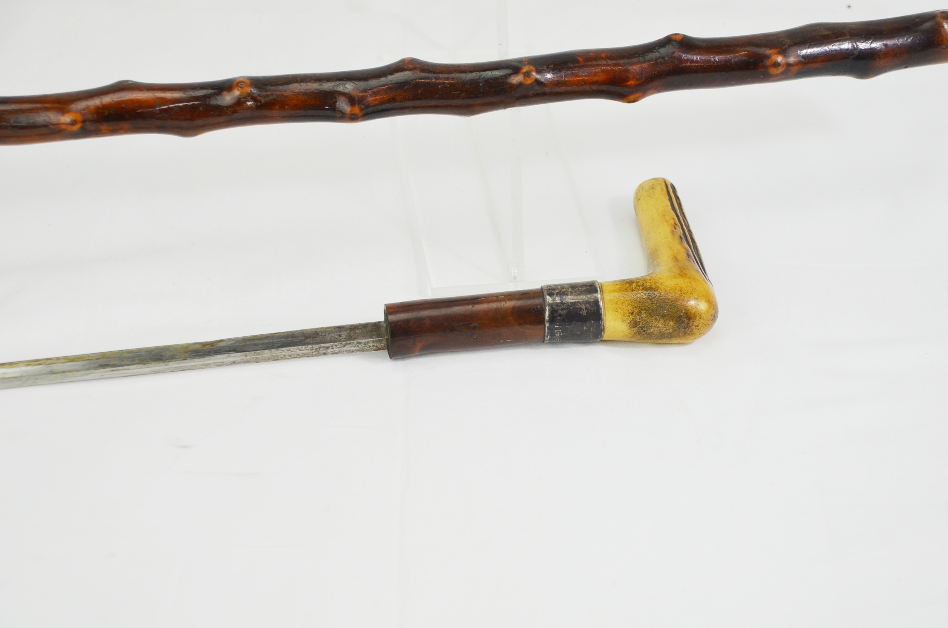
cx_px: 474
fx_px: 1971
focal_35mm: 75
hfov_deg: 27.0
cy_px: 314
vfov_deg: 18.1
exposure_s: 1/125
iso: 220
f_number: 5.6
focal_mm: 50
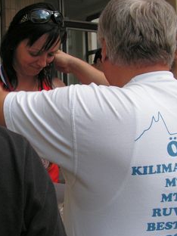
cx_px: 52
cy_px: 132
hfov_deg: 27.8
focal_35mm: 52
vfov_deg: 36.8
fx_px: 355
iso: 50
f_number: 3.2
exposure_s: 1/160
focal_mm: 6
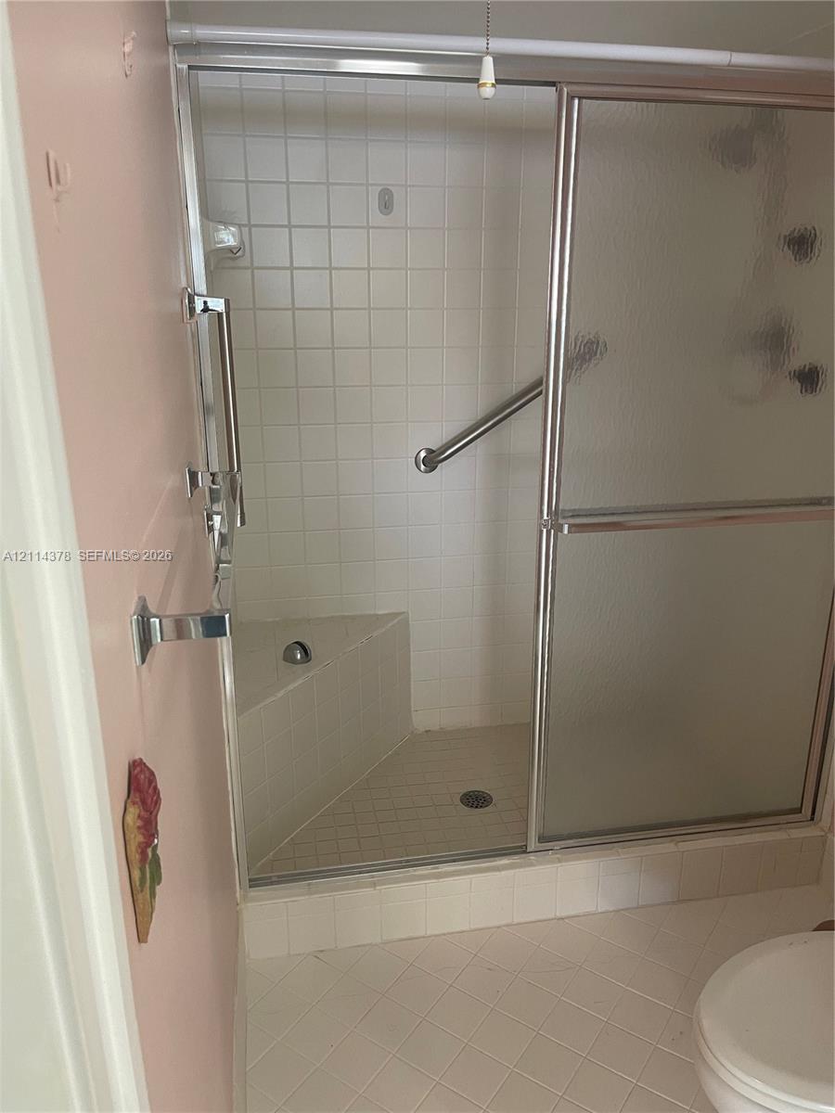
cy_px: 556
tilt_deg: -18.2
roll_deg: +0.0
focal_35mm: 25
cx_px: 418
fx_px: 804
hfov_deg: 54.9
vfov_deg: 69.4
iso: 125
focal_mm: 5.1
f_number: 1.6
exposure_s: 1/60
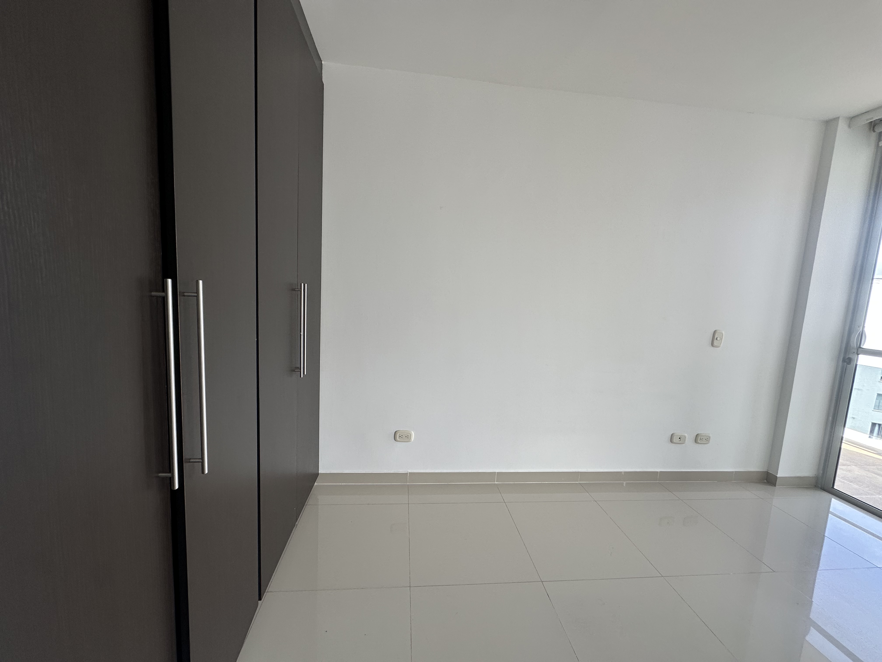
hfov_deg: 102.1
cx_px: 441
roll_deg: -2.9
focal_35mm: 14
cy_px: 331
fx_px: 357
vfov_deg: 85.7
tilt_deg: -6.7
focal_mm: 2.22
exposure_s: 1/99
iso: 50
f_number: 2.2
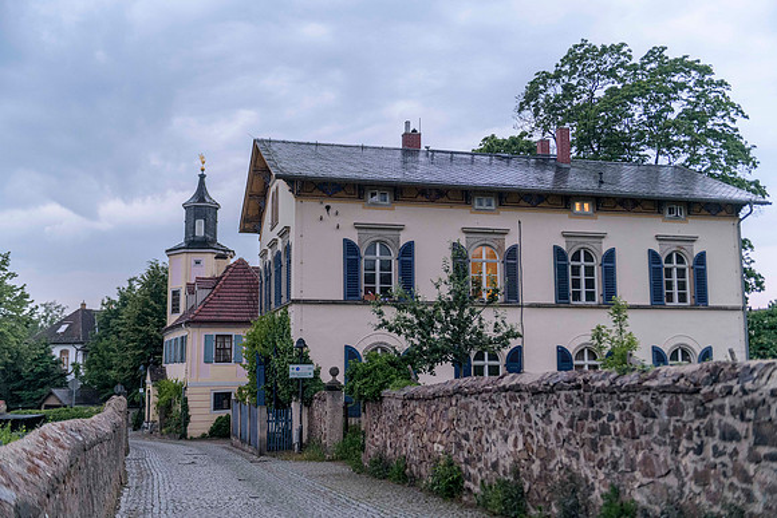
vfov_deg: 35.1
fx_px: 820
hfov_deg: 50.7
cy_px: 259
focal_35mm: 38
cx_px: 388
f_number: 2.8
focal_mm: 38
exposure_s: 1/80
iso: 1800
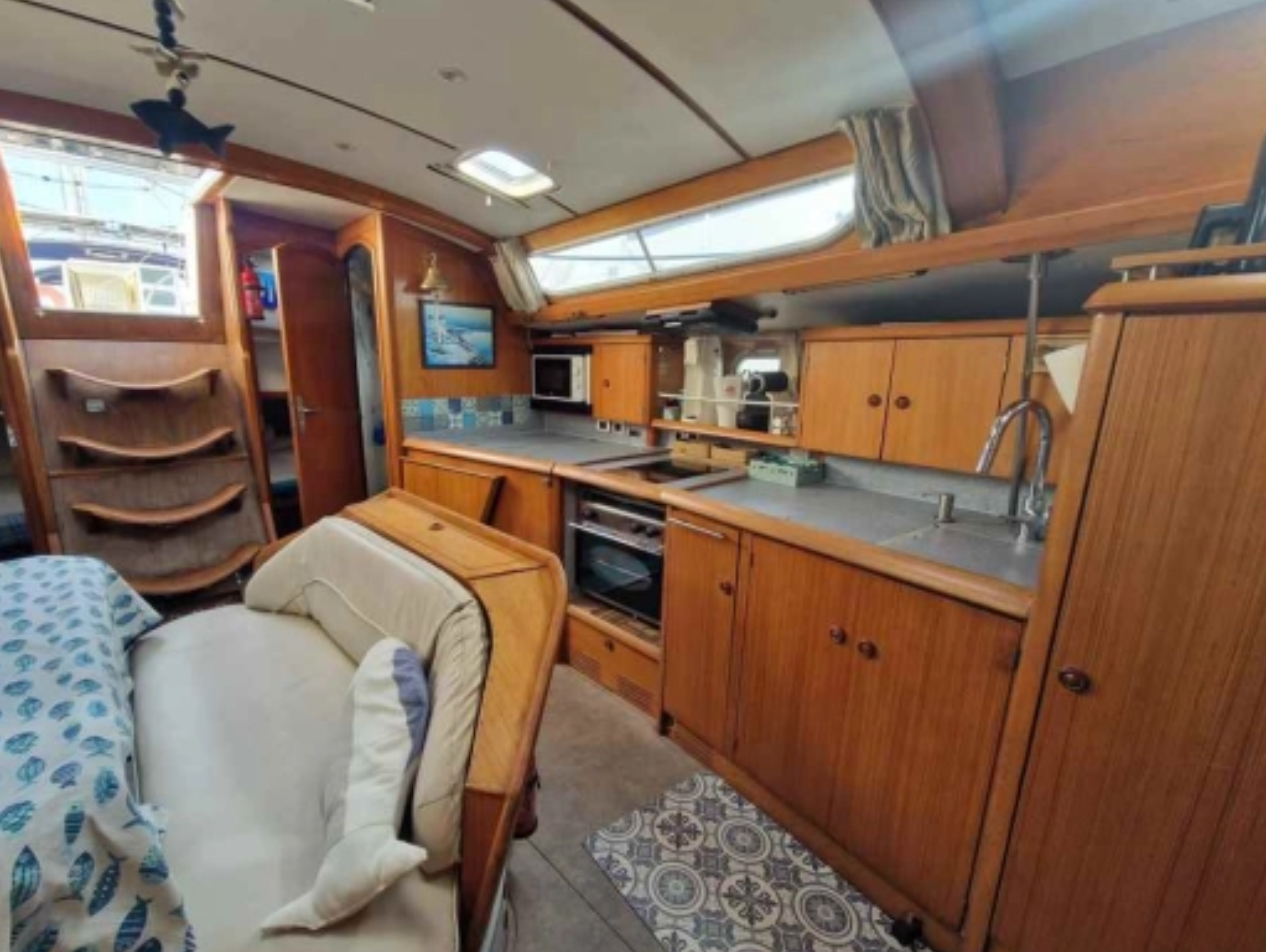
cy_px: 505
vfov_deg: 85.7
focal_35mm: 14
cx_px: 600
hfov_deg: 101.9
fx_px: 512
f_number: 2.2
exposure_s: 1/50
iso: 64
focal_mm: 2.2
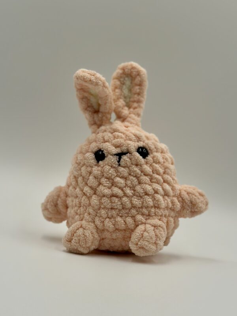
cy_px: 158
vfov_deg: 39.7
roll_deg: -2.2
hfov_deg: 30.3
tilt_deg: -12.9
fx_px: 438
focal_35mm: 48
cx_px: 118
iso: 80
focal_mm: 6.86
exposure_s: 1/2070
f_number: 1.78
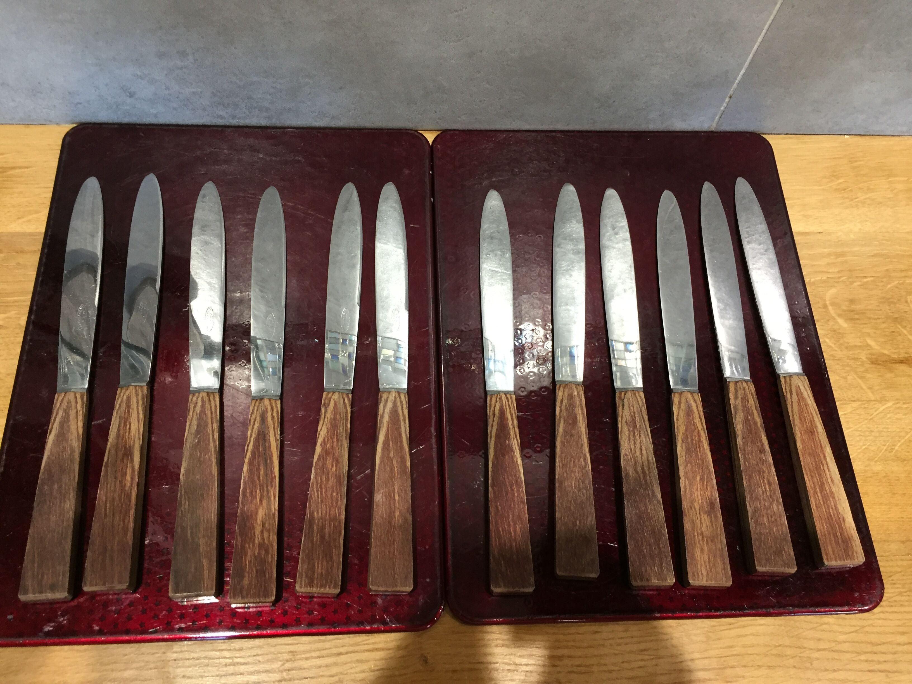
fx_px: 764
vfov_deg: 48.2
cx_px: 456
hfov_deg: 61.7
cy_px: 342
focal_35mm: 29
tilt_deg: -65.3
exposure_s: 1/33
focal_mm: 4.15
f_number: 2.2
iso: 160
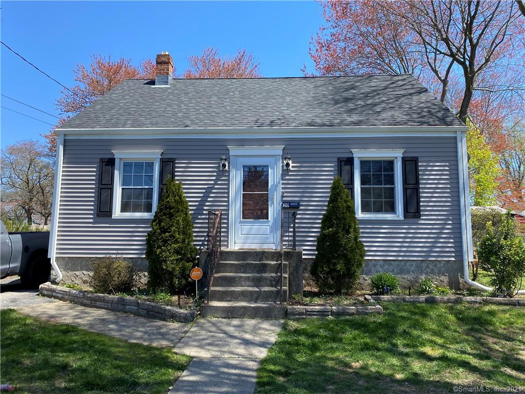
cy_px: 197
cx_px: 262
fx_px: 394
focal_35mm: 26
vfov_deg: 53.1
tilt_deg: +7.8
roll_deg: +0.4
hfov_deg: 67.3
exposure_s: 1/1072
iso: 32
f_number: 1.8
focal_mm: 4.25
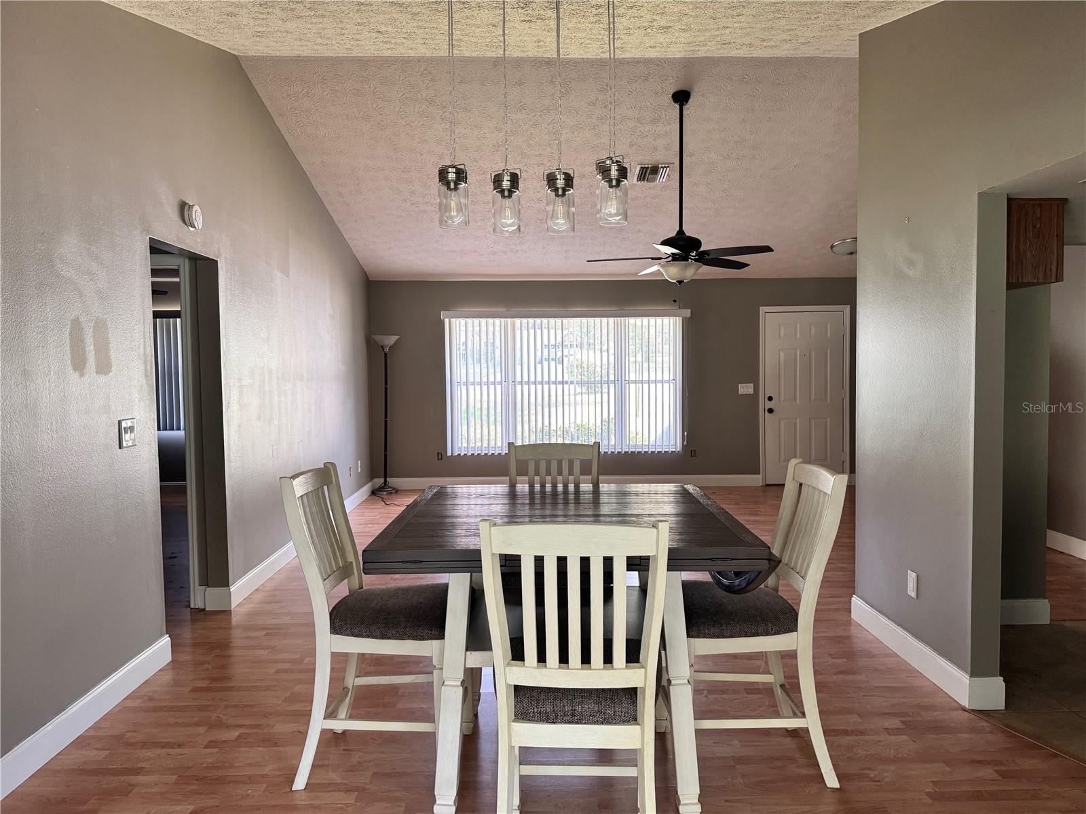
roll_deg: +0.5
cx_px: 543
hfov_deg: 71.6
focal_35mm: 24
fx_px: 753
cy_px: 407
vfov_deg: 56.8
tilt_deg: -3.0
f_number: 1.78
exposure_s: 1/60
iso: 250
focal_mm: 6.76
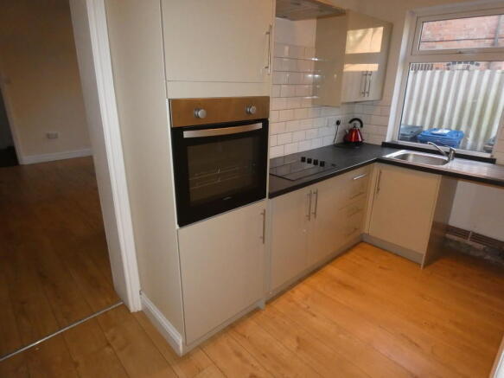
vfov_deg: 66.0
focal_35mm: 20
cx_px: 252
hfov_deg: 81.8
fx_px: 291
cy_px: 189
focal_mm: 3.6
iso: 800
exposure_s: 1/250
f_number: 2.8
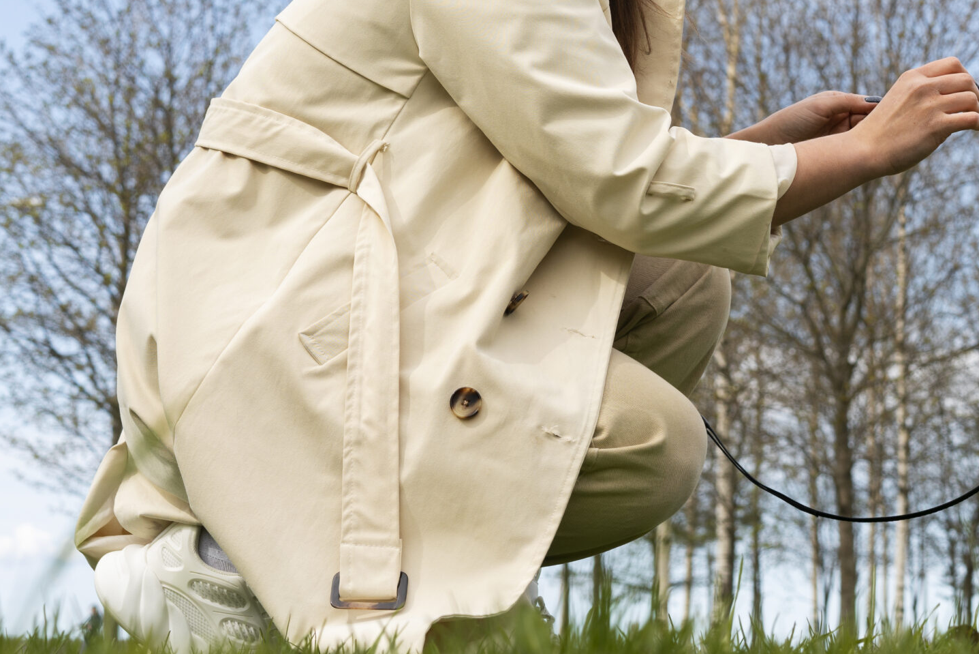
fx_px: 2666
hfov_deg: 20.5
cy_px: 87
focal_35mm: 98
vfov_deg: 13.9
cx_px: 826
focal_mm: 55
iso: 160
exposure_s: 1/400
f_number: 7.1
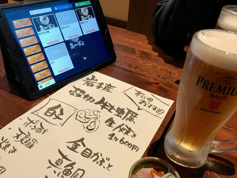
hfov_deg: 63.4
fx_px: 192
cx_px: 118
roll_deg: -5.1
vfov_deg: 49.7
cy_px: 89
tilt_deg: -36.7
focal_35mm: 28
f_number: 1.8
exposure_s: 1/17
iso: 50
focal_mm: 3.99
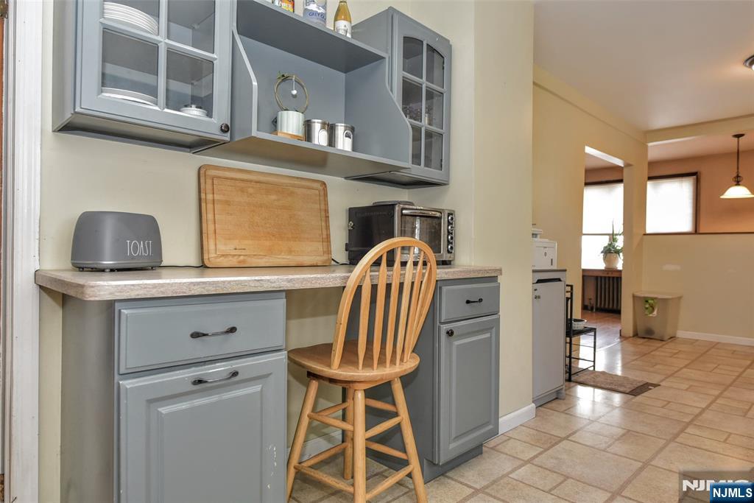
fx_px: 461
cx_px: 377
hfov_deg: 78.6
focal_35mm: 22
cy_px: 252
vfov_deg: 57.2
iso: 800
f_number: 4
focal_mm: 22
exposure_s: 1/60
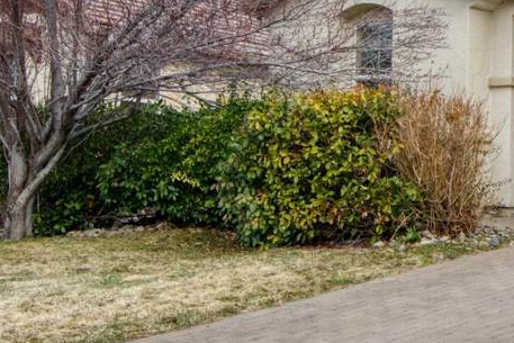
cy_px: 106
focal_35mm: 71
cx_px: 617
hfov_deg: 25.4
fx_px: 1020
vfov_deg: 19.0
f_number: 10
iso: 400
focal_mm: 17
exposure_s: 1/200
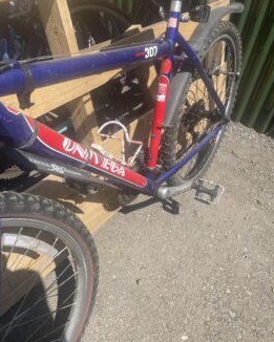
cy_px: 165
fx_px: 284
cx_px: 140
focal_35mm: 28
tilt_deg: -44.2
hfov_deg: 51.5
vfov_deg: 62.2
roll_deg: -6.7
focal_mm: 4.2
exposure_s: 1/2132
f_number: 1.6
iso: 32
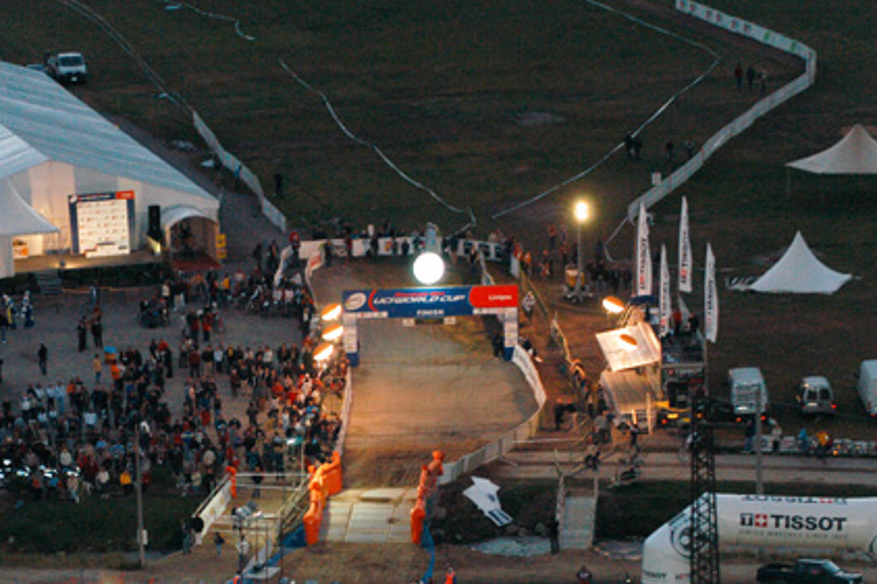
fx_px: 6745
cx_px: 341
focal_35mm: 277
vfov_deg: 5.0
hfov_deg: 7.4
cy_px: 388
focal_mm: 130
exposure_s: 1/180
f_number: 3.2
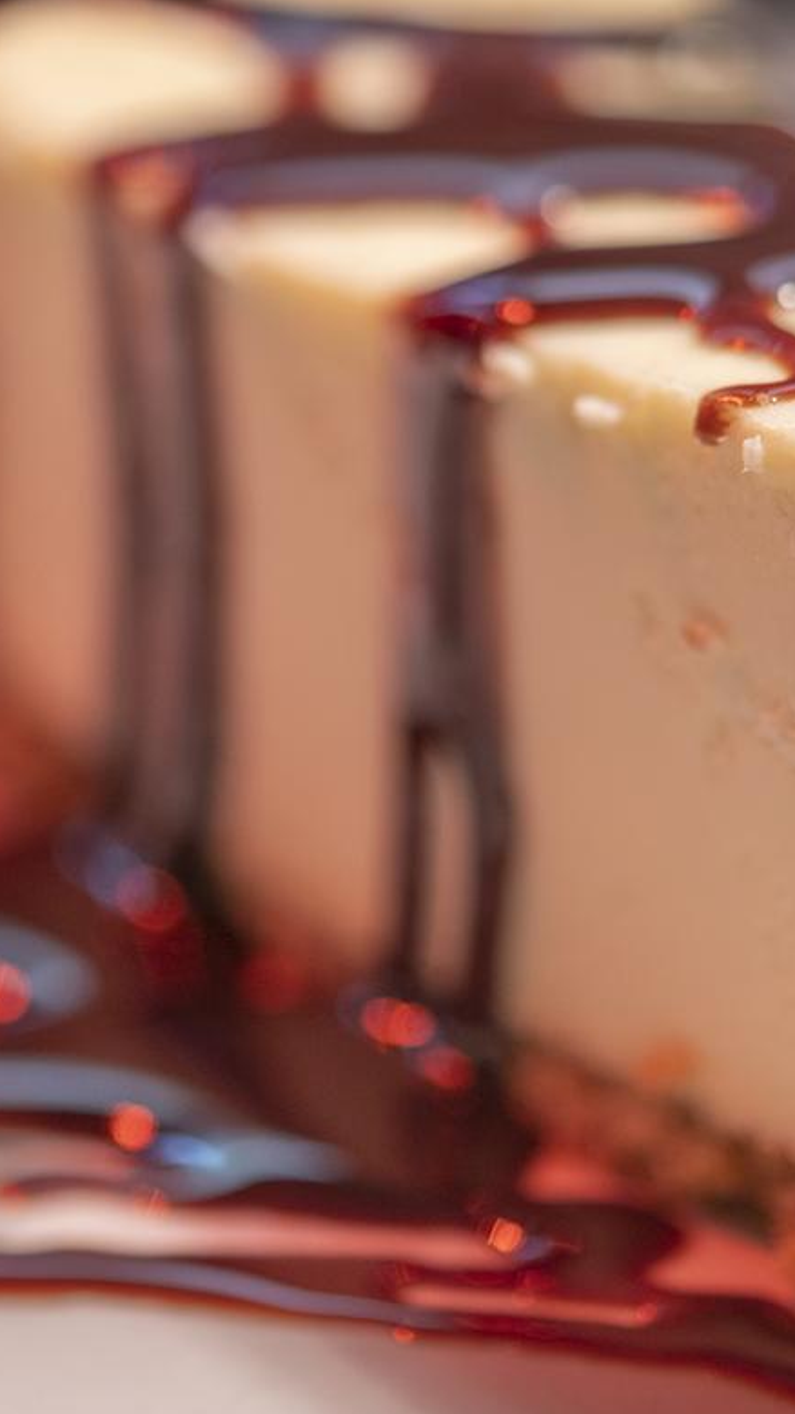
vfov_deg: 17.7
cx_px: 508
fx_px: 4536
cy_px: 686
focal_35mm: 121
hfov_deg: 10.0
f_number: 3
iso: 64
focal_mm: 60
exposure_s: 1/125
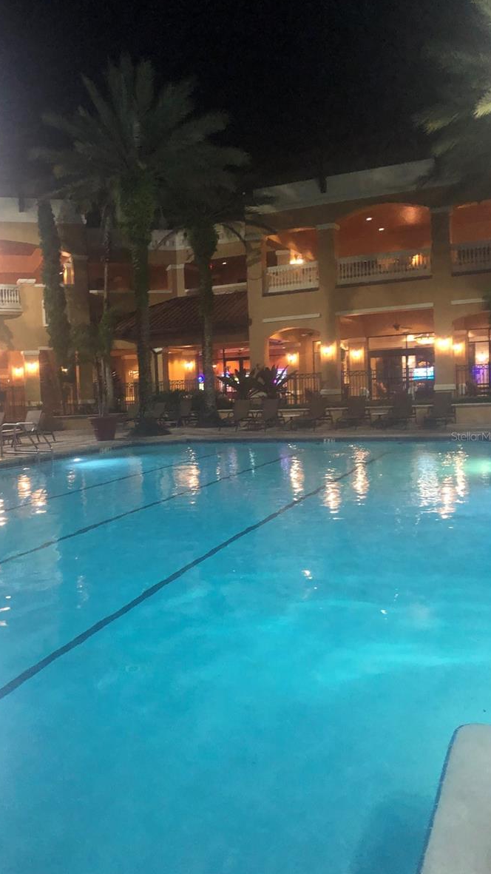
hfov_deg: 37.4
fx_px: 718
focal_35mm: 31
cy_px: 436
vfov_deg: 62.6
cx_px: 171
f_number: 1.8
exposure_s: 1/15
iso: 100
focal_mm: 3.99
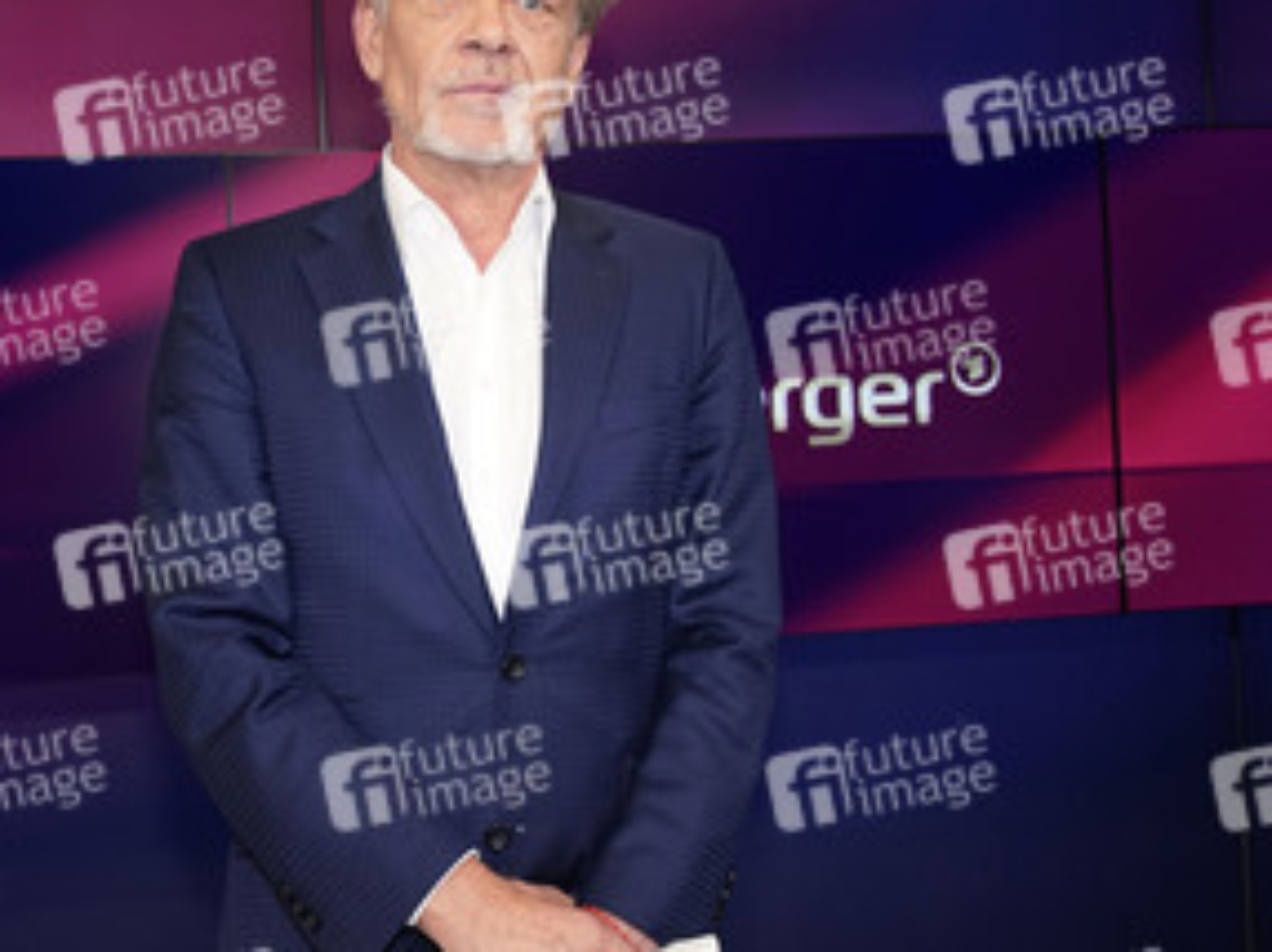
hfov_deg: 40.2
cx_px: 496
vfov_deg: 30.8
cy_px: 445
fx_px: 1726
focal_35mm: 47
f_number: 5.6
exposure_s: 1/125
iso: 2000
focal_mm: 31
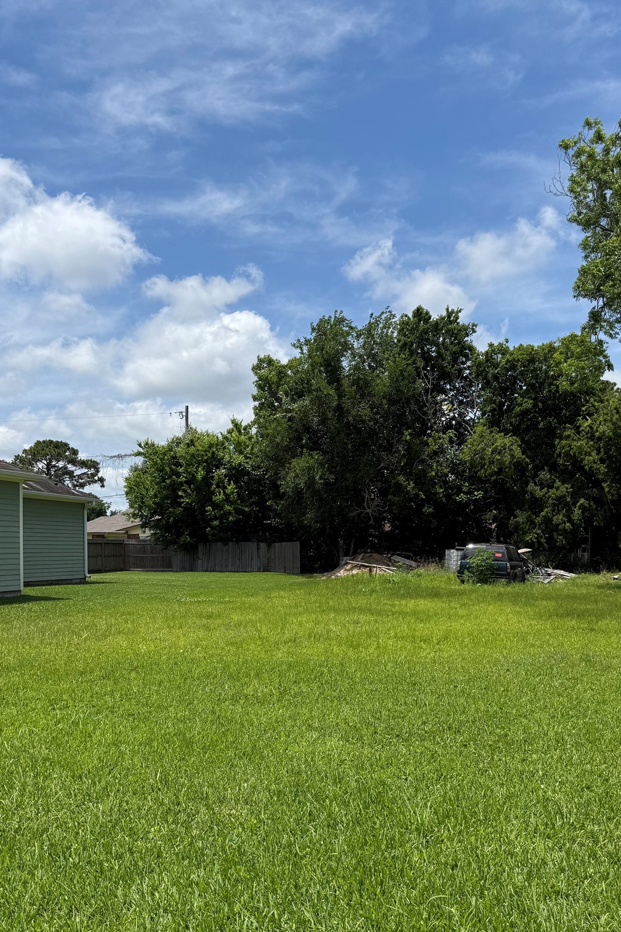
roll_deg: -0.5
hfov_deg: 41.1
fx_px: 828
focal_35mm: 32
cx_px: 331
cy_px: 559
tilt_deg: -0.7
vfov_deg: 58.3
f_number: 1.78
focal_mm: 6.76
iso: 80
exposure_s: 1/6173
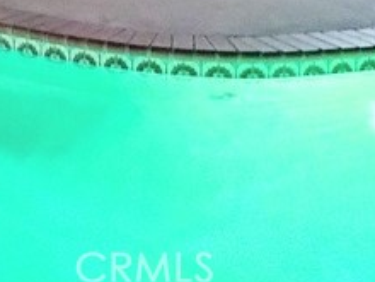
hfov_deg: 14.4
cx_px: -144
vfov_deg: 10.1
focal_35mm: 130
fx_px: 1408
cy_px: -364
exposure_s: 1/8
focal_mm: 4.27
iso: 2525
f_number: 1.8
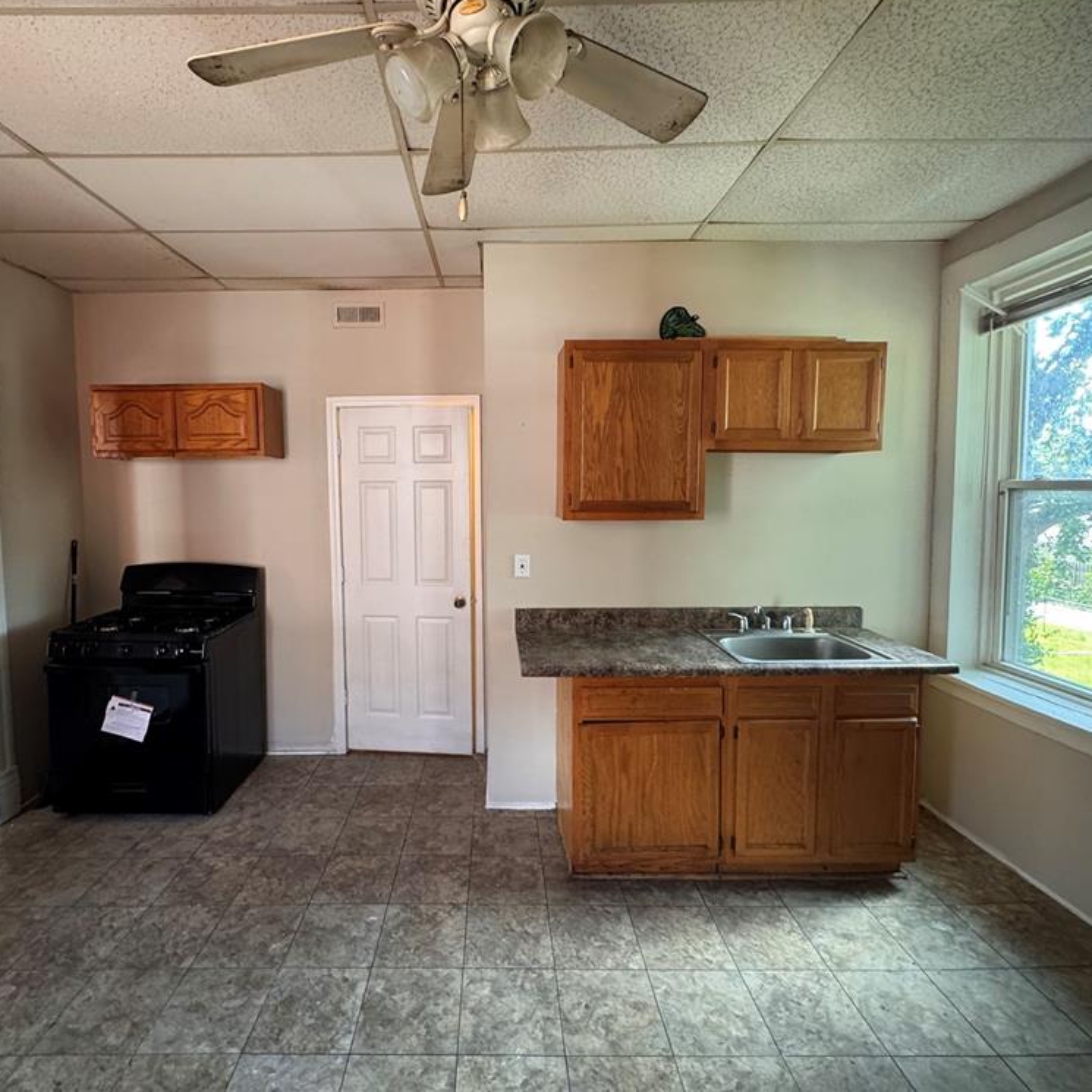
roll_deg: +0.0
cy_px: 531
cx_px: 494
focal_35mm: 17
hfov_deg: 83.7
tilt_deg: -5.0
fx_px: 607
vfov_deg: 83.9
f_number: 2.2
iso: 320
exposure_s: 1/69
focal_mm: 2.22
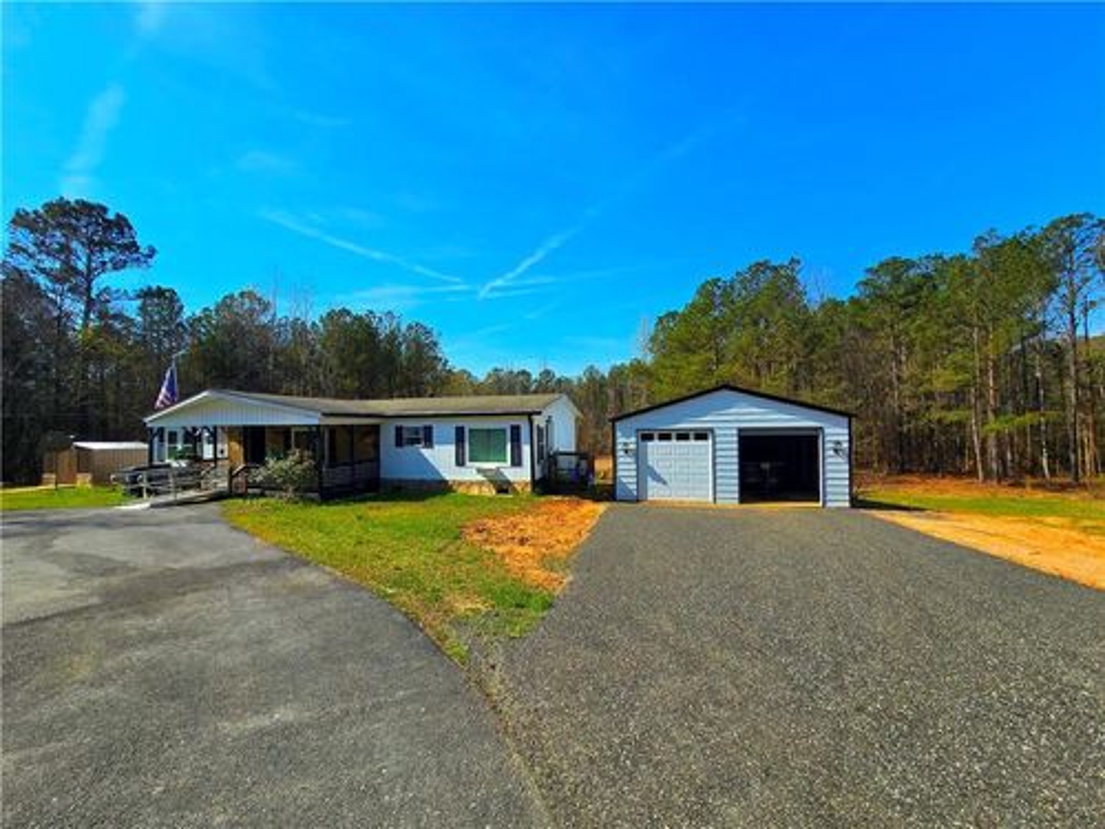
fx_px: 415
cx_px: 552
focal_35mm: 13
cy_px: 414
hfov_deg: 106.2
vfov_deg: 89.9
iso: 50
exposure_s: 1/2500
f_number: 2.2
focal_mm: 2.2
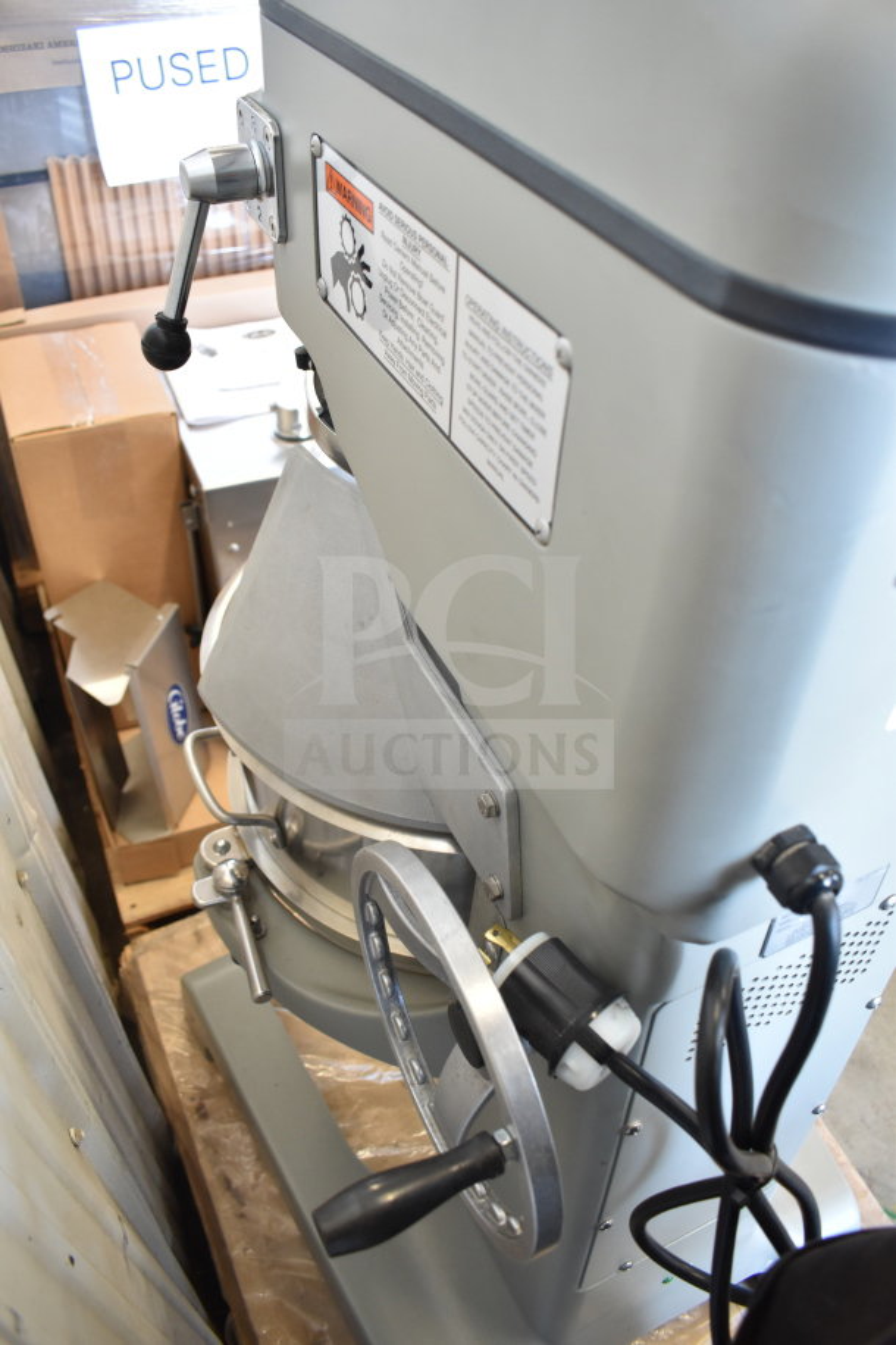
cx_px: 448
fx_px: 1008
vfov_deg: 67.4
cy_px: 672
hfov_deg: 47.9
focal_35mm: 27
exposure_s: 1/30
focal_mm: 18
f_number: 3.5
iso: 1000
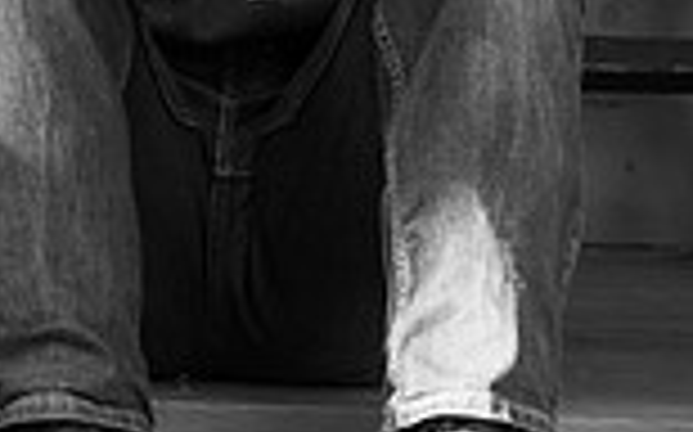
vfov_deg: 3.1
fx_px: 7851
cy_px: -218
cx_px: -608
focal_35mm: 416
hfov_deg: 5.0
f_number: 5.6
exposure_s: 1/250
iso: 1000
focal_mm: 108
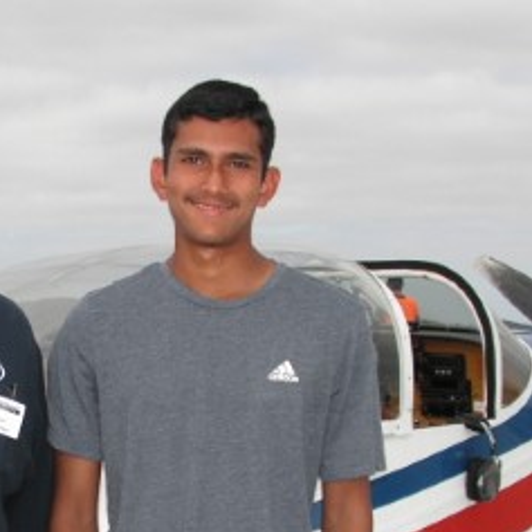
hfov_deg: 20.0
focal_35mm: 86
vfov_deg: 19.9
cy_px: 431
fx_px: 1495
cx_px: 139
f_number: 3.2
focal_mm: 6
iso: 50
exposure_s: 1/640
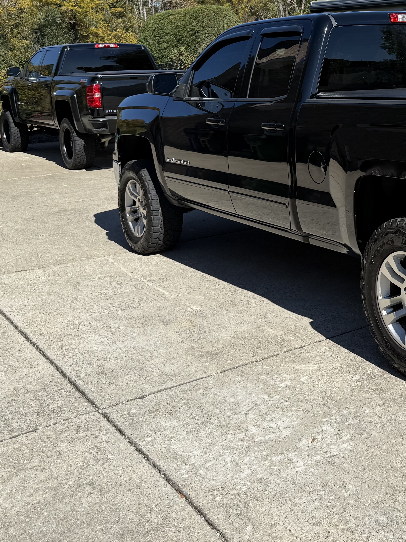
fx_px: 751
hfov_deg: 28.3
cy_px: 146
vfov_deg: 38.8
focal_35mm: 48
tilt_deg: -7.3
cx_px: 410
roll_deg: +2.5
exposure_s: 1/4673
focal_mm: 6.76
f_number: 1.78
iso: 80
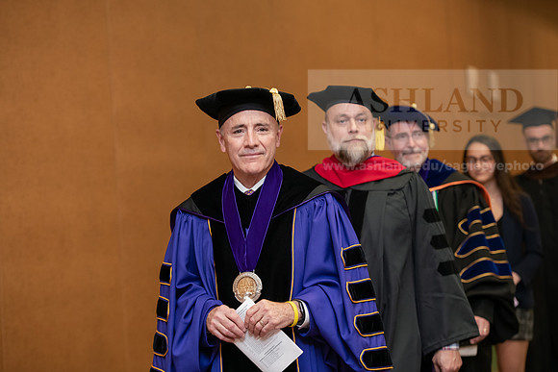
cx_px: 279
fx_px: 1705
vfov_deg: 12.5
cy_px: 186
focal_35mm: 110
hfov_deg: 18.6
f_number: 3.5
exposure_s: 1/200
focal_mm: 110
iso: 1600
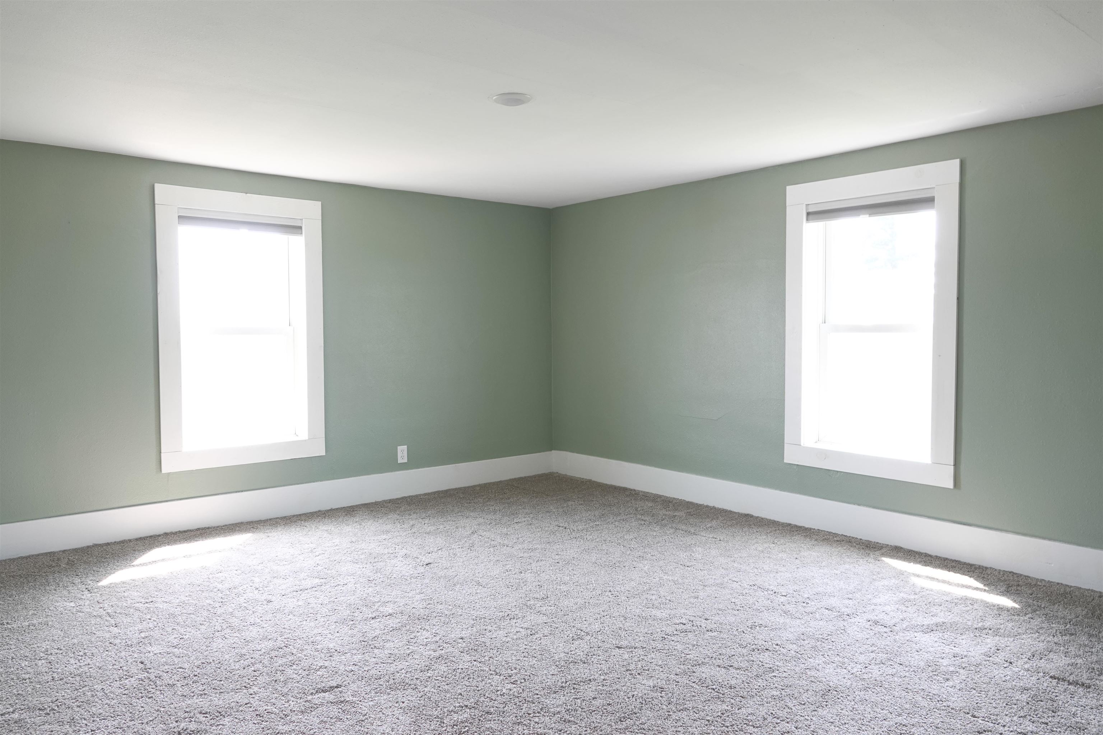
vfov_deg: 53.1
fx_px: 735
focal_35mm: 24
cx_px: 552
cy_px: 368
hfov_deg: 73.7
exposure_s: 1/40
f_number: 2.5
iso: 100
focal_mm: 8.87
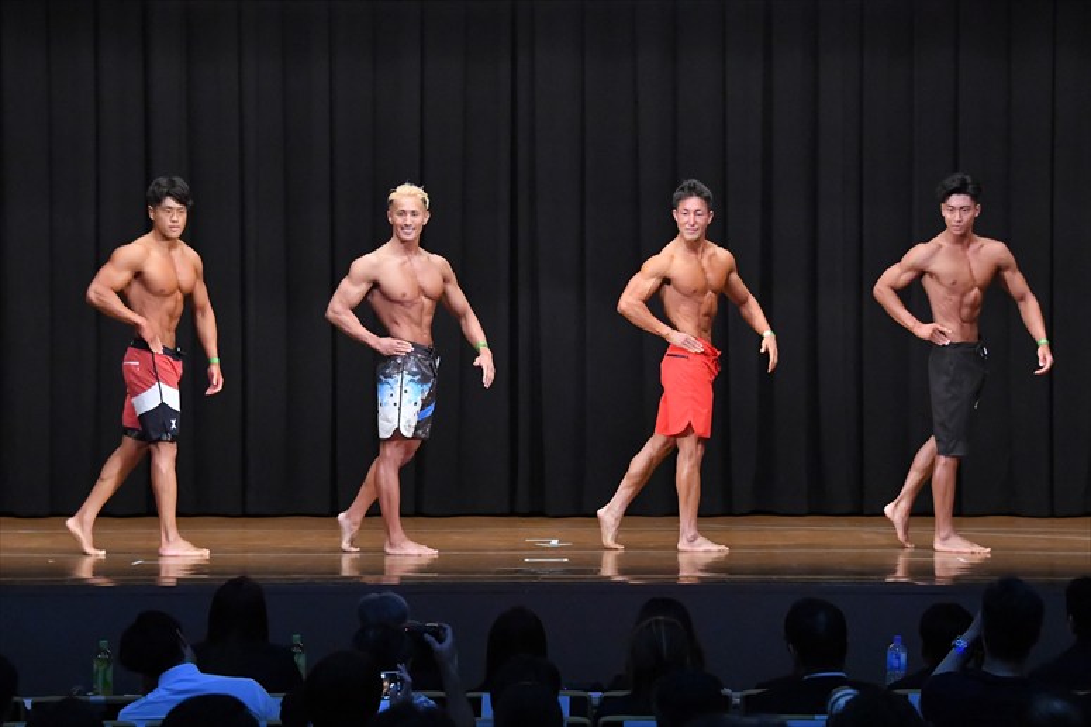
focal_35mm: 135
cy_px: 364
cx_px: 546
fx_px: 4089
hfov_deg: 15.2
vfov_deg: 10.2
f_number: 5.6
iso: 8000
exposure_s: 1/400
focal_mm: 90
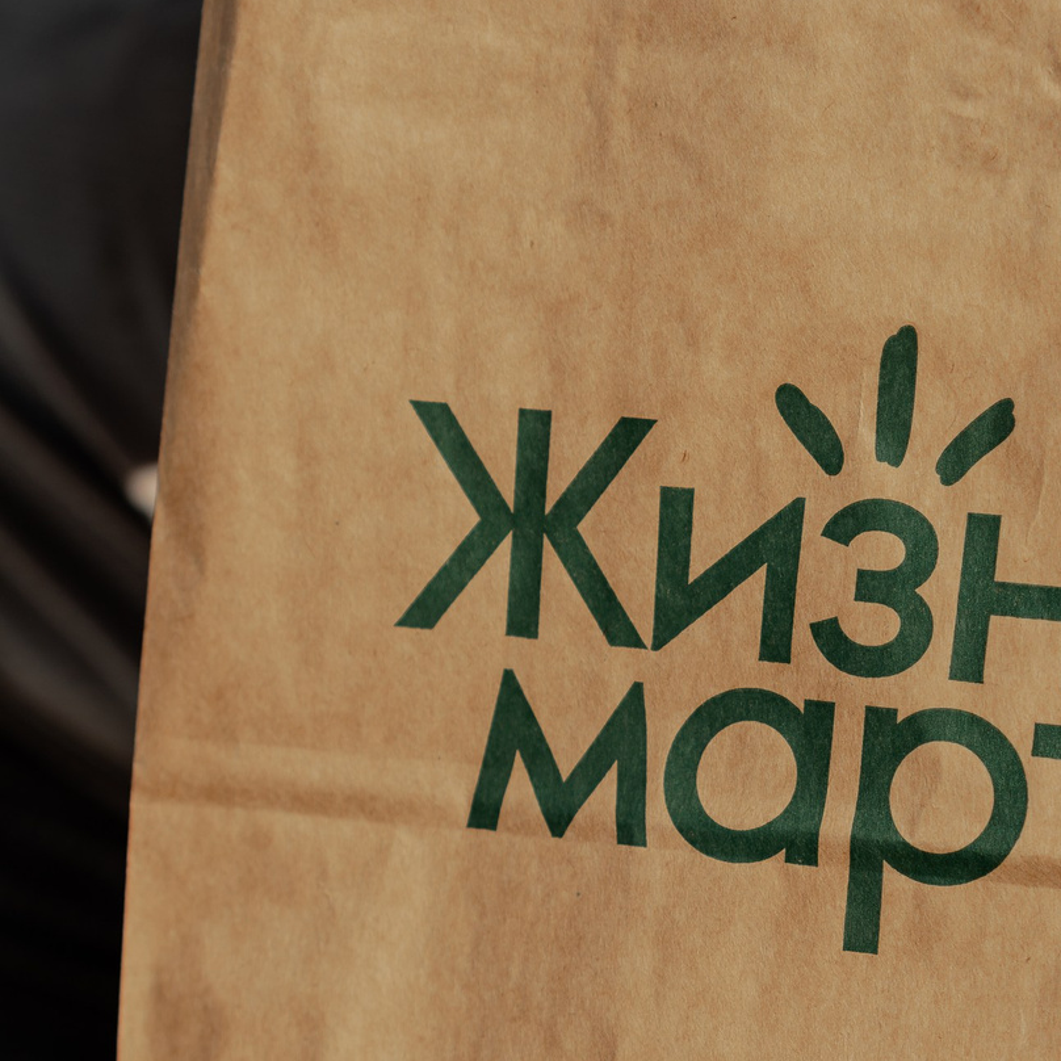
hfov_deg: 8.7
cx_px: 473
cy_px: 712
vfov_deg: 8.7
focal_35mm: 202
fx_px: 7005
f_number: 3.2
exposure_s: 1/2000
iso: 200
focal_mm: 75
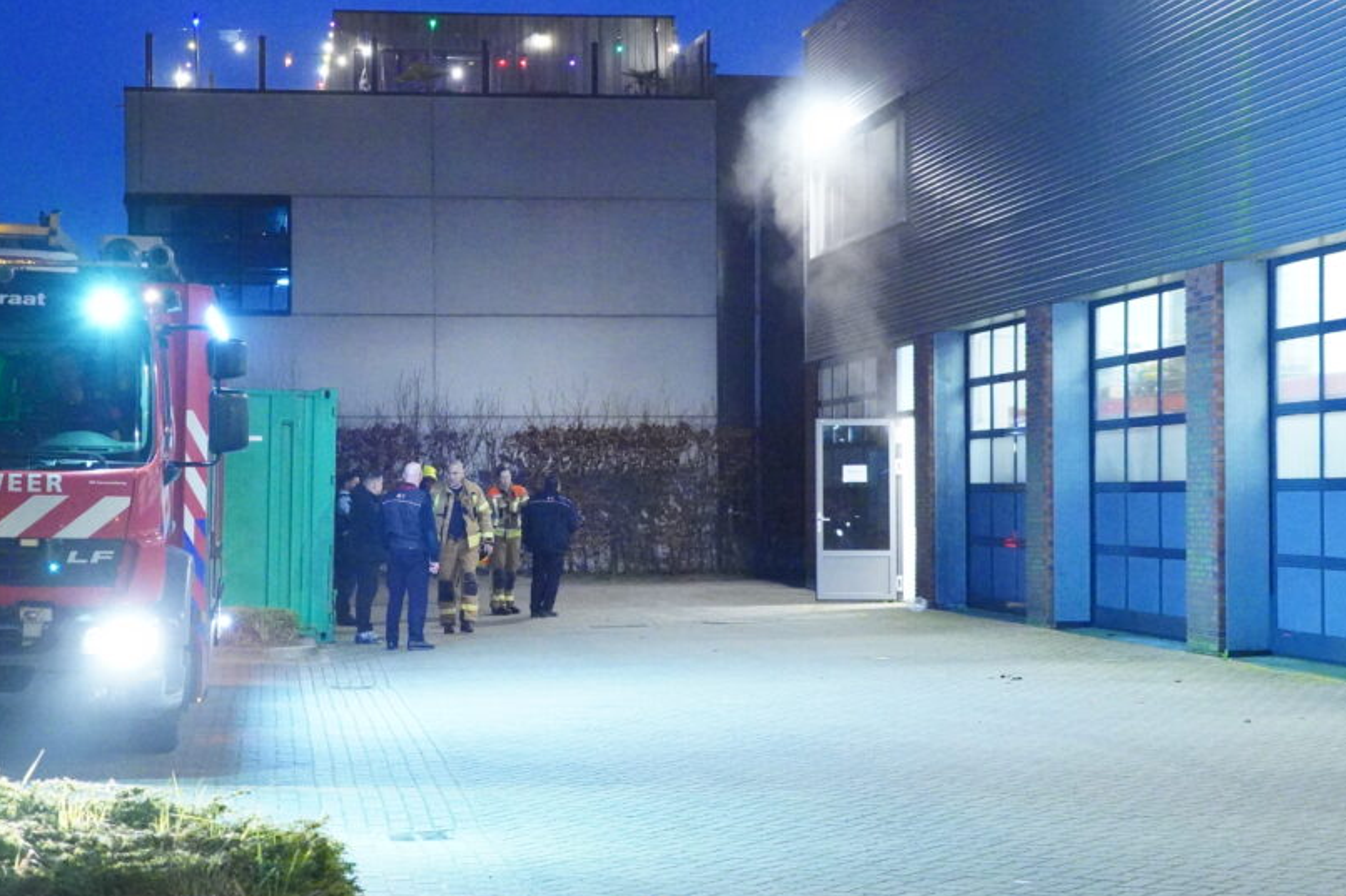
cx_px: 583
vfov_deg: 22.3
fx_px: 2280
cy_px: 436
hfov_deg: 32.8
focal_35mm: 61
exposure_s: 1/80
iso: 40000
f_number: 4.5
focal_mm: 48
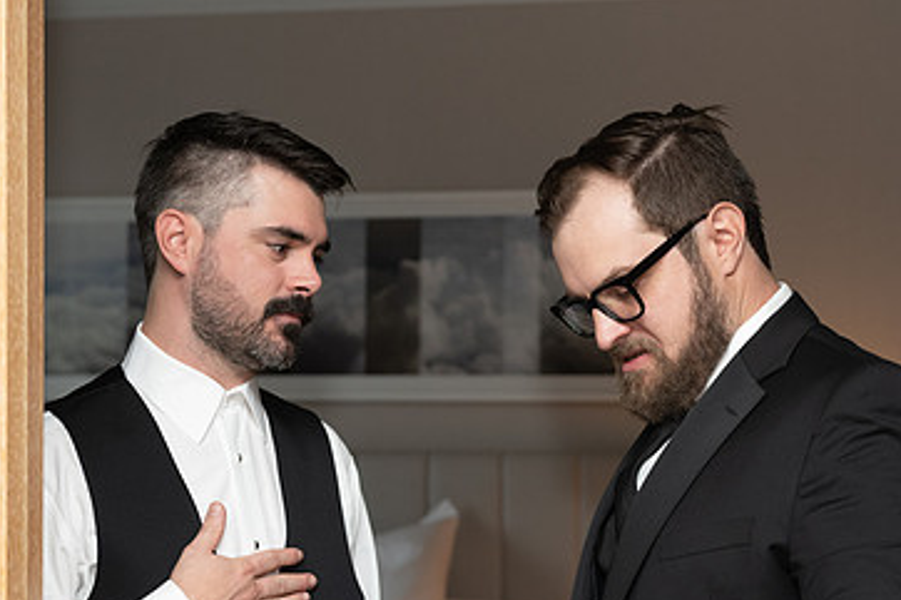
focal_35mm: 93
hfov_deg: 21.9
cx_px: 488
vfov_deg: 14.6
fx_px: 2326
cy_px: 459
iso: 800
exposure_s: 1/125
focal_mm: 58
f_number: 4
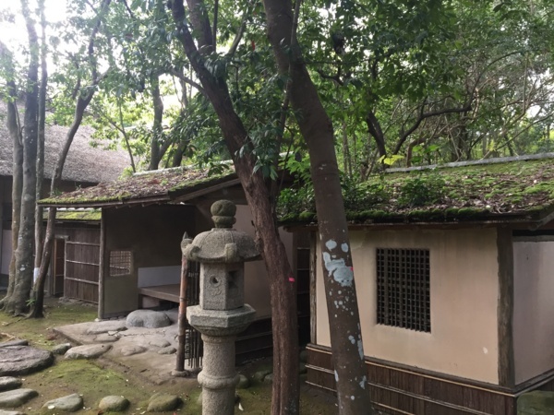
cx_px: 277
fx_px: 464
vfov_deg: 48.2
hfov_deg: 61.7
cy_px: 208
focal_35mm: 29
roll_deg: -0.3
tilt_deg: +0.6
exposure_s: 1/30
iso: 64
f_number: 2.2
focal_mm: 4.15
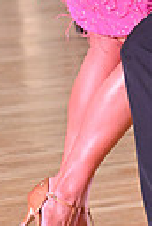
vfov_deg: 5.2
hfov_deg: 3.5
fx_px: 2450
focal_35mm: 389
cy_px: -129
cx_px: 188
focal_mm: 86
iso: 5000
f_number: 5.6
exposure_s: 1/400
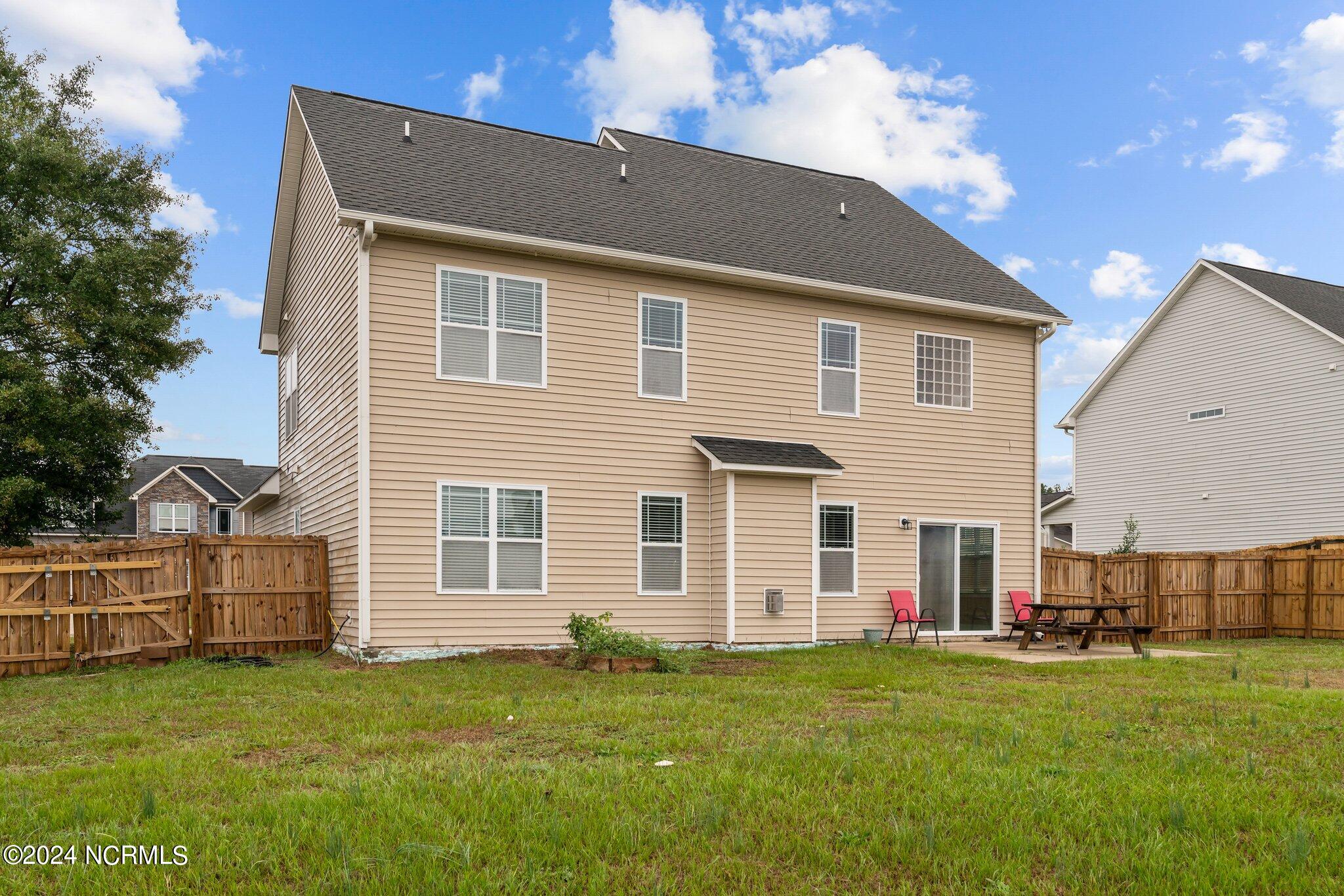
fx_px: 1083
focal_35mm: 29
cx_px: 672
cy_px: 448
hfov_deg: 63.7
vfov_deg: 45.0
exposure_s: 1/125
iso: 500
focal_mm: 29
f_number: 8
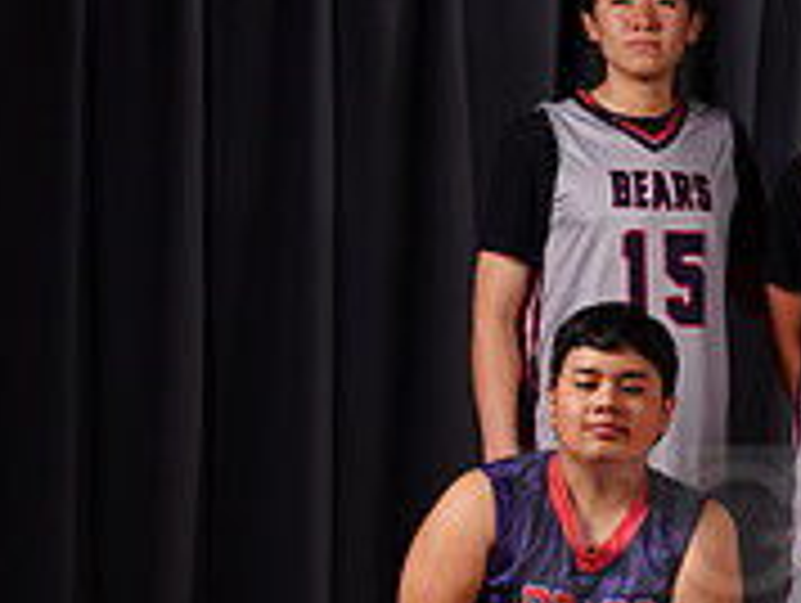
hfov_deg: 11.0
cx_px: 1269
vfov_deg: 8.6
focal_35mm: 172
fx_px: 3985
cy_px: 506
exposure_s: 1/250
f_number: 13
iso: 200
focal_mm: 55
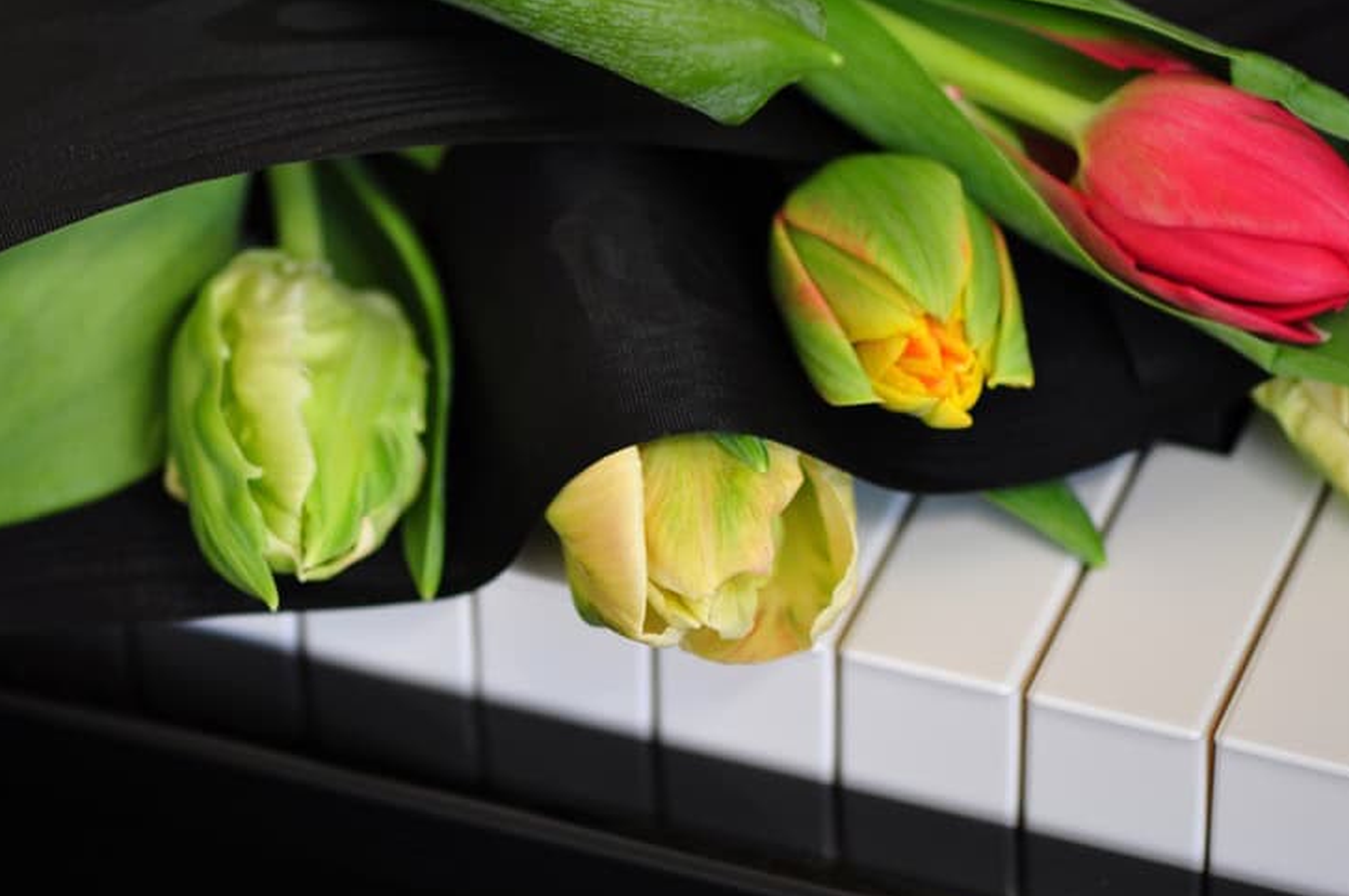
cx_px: 678
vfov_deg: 7.9
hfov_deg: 11.9
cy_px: 430
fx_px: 6495
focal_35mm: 174
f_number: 3
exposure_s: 1/30
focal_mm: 105
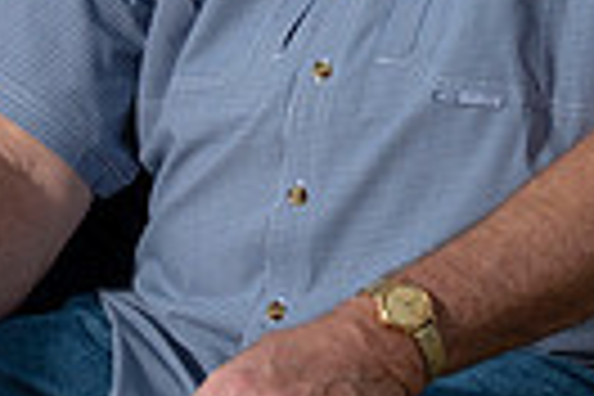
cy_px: -63
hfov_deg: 4.7
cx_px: 306
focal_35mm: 439
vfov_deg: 3.1
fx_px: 7243
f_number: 4.5
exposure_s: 1/200
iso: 160
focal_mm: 100
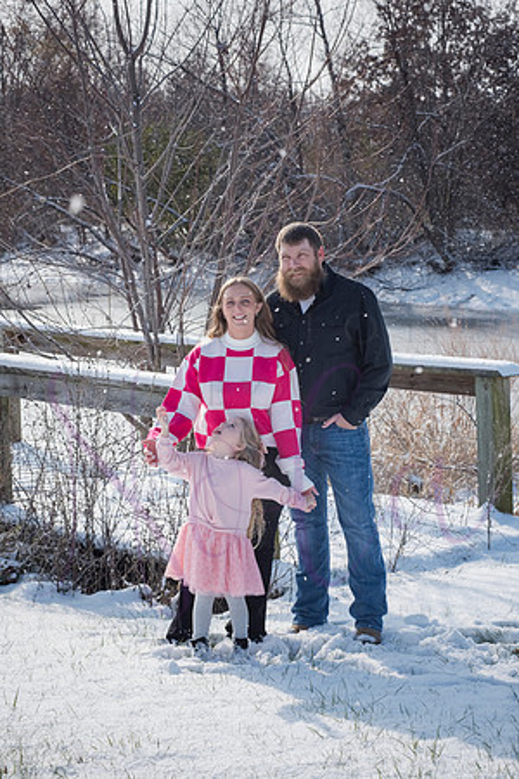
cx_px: 260
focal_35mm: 92
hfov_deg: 14.9
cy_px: 390
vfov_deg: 22.1
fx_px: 1989
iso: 640
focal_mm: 92
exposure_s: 1/1000
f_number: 13
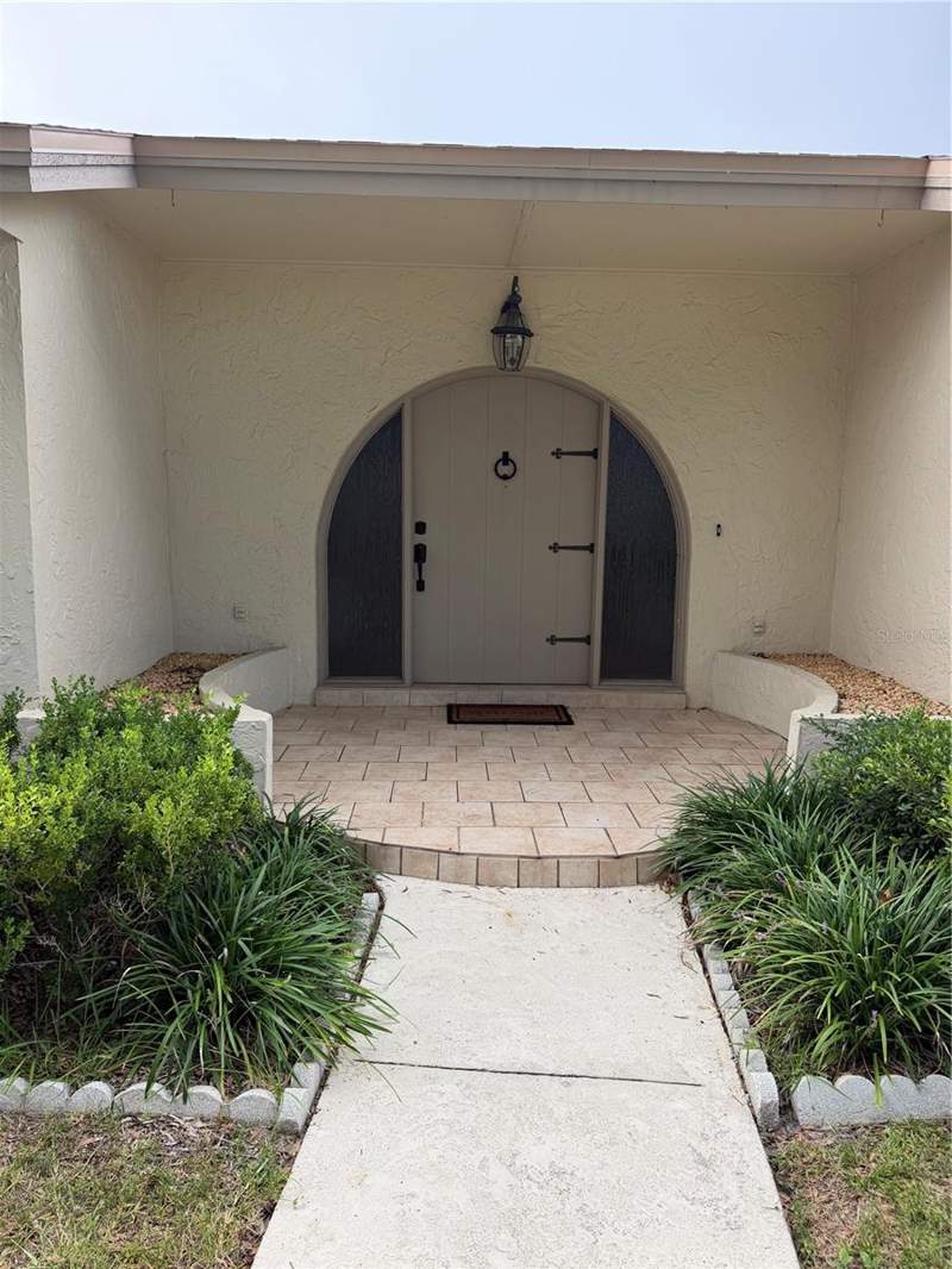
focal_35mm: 24
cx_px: 476
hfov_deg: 56.8
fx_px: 880
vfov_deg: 71.6
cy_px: 634
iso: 80
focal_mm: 6.76
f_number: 1.78
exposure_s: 1/943
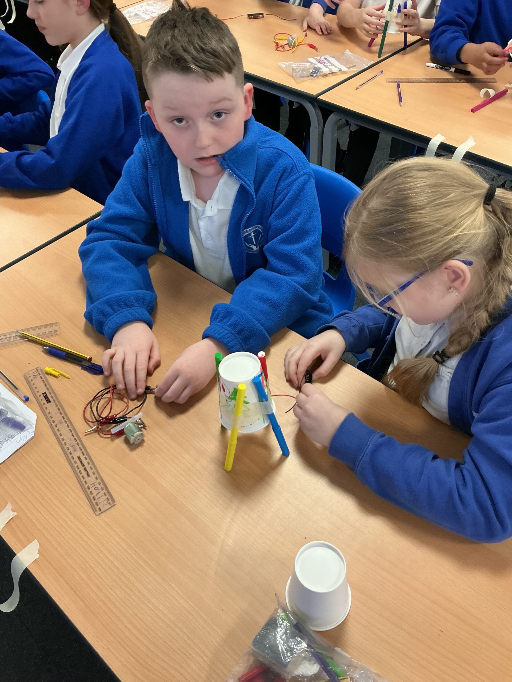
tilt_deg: -47.2
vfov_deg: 61.7
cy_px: 341
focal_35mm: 29
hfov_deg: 48.2
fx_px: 572
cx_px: 256
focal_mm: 3
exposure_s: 1/60
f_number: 1.8
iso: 125
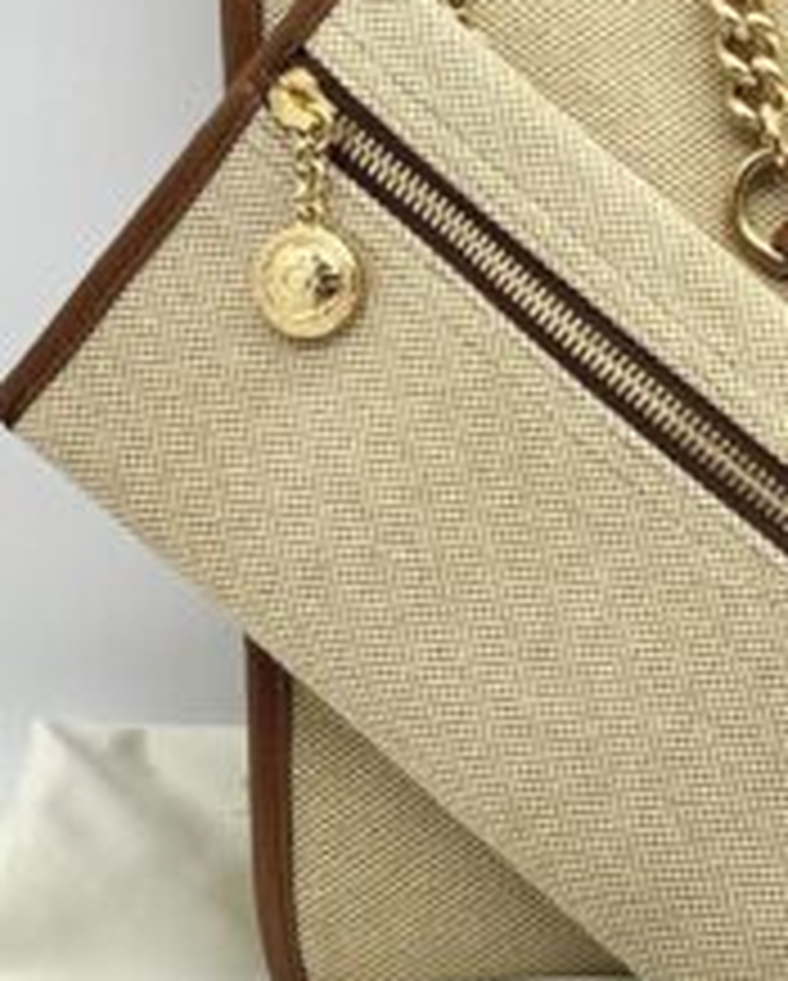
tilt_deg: -18.9
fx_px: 3462
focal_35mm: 119
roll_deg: +1.7
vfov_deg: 16.1
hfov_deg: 12.0
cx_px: 1369
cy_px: 369
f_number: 1.8
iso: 32
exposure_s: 1/100
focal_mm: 4.25
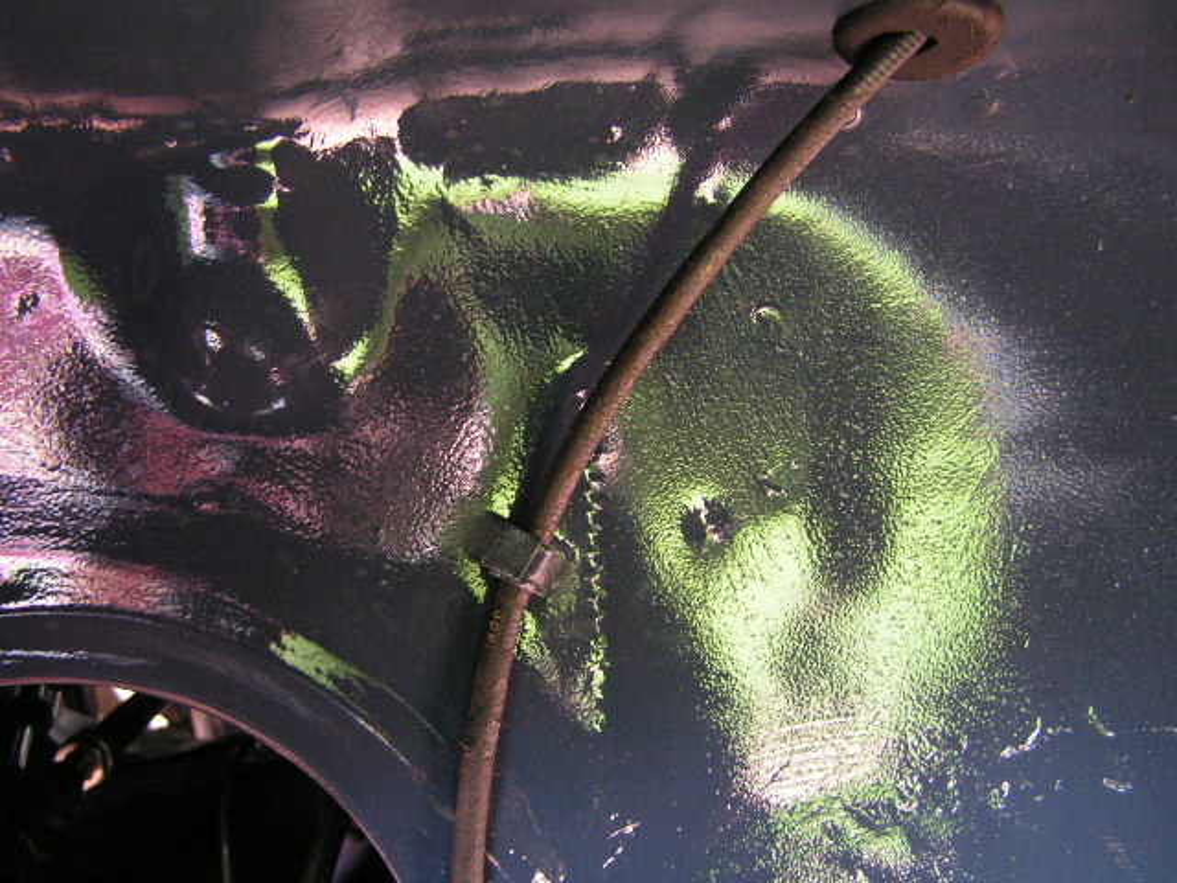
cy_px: 442
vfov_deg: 37.7
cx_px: 588
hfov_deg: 49.0
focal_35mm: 38
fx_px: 1292
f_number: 2.8
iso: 200
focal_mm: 6.3
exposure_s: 1/5
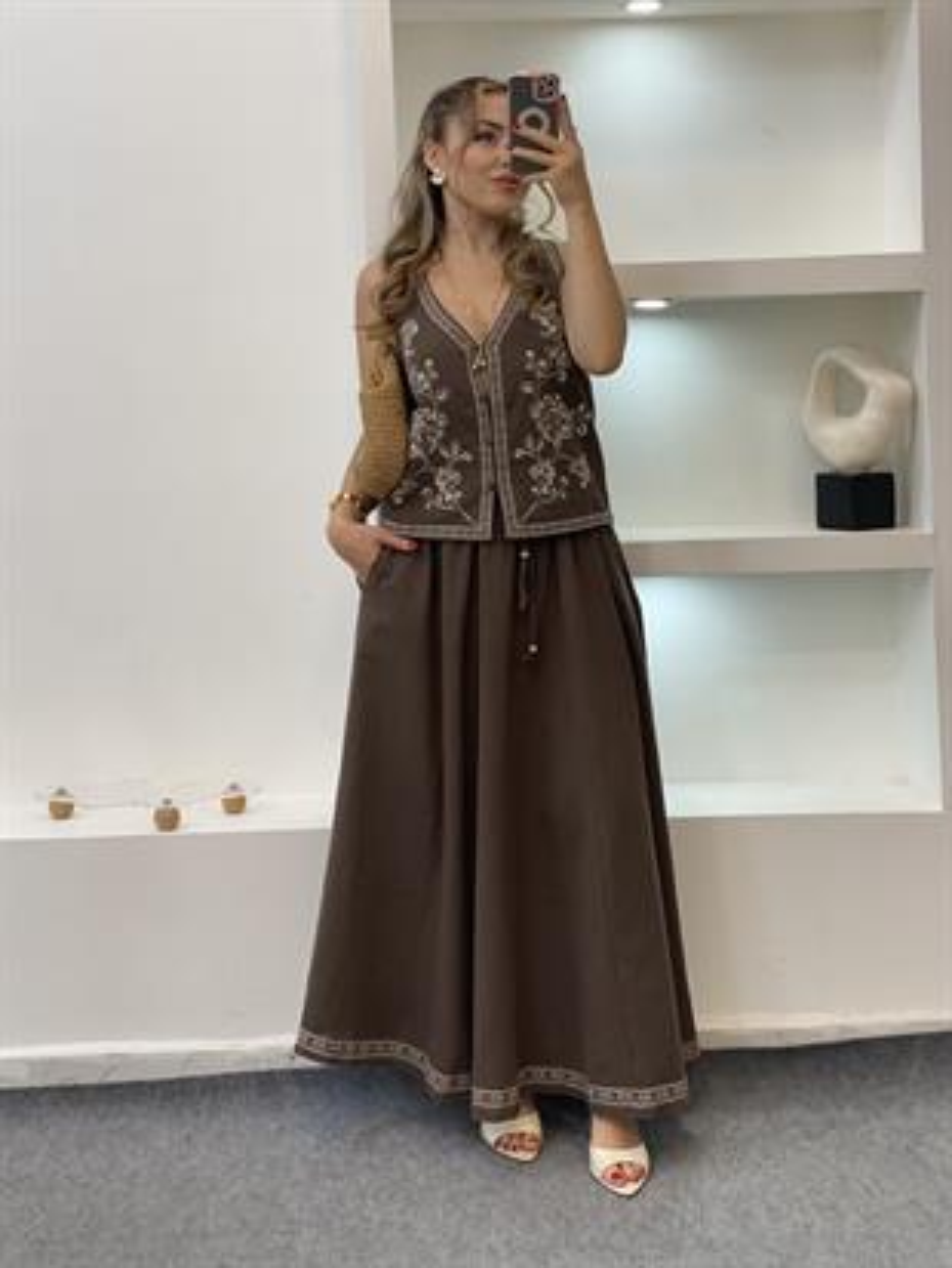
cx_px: 476
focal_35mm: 52
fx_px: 1906
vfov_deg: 36.8
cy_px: 634
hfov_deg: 28.0
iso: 80
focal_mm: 6
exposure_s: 1/100
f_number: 2
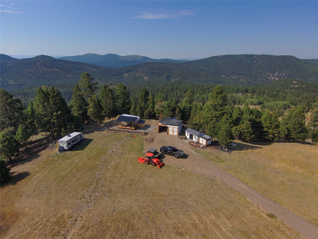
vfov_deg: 63.4
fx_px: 193
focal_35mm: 21
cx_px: 159
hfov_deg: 79.0
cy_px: 120
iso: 100
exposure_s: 1/1200
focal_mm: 3.7
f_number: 2.8
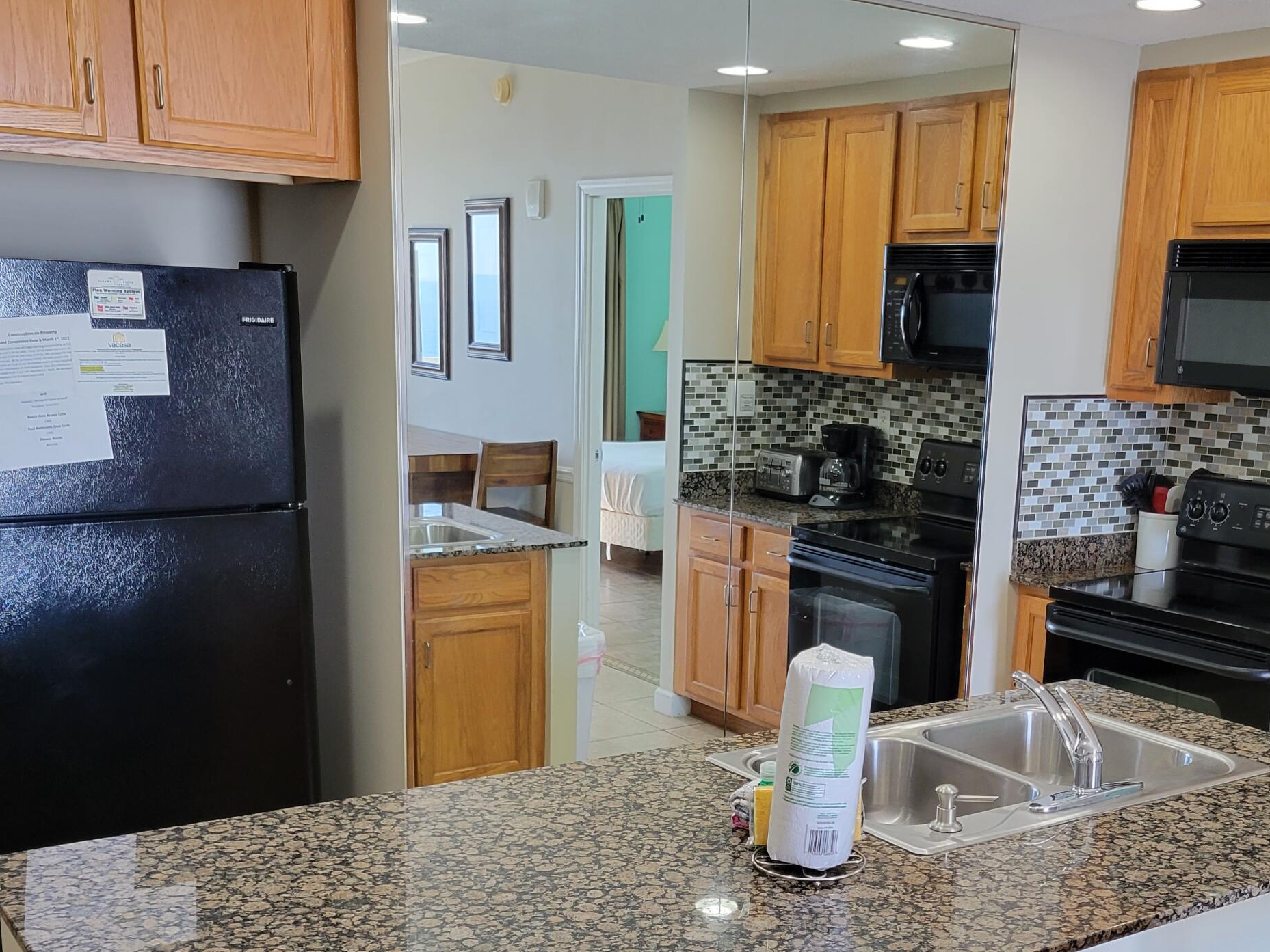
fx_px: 1541
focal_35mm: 42
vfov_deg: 33.7
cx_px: 748
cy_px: 709
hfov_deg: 44.6
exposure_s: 1/120
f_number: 1.8
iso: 200
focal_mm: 5.4
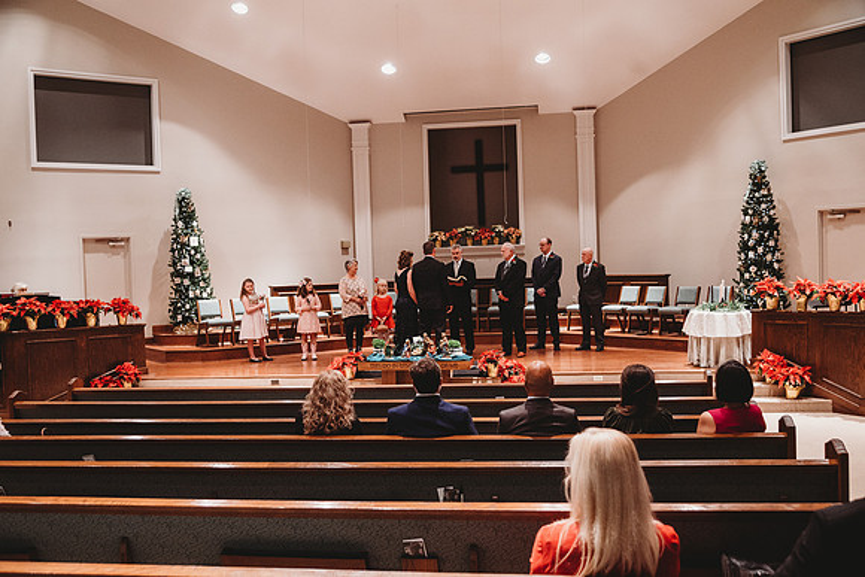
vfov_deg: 37.9
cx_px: 432
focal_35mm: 35
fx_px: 841
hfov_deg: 54.4
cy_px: 288
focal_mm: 35
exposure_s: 1/125
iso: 2000
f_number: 4
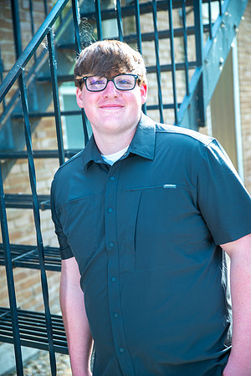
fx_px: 575
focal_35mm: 55
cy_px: 188
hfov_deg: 24.6
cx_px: 126
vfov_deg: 36.2
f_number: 3.2
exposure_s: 1/160
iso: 320
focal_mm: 55
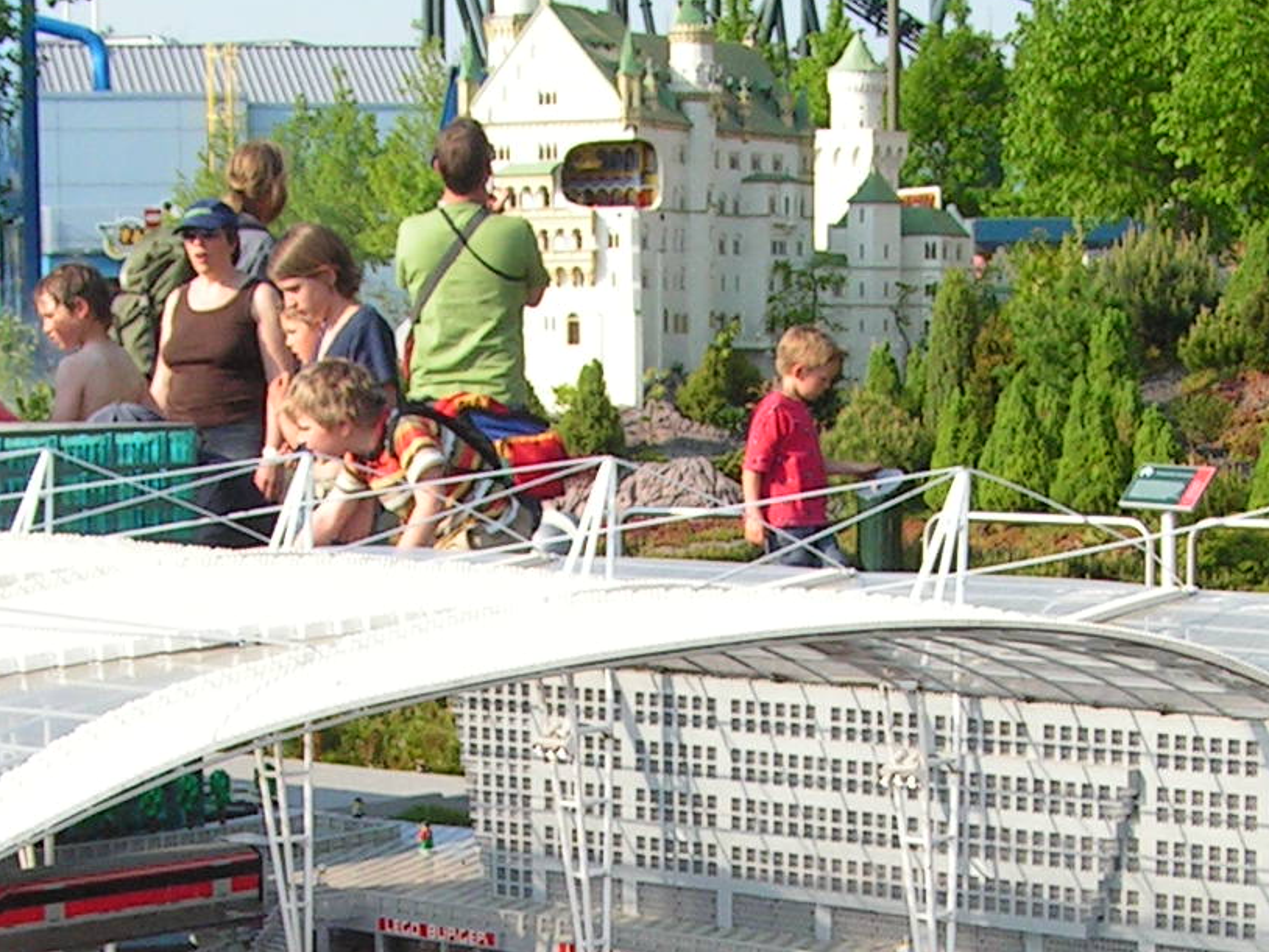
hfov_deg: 18.5
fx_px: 3887
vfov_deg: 13.8
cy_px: 883
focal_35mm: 106
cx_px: 733
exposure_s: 1/800
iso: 80
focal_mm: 6.3
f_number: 3.2
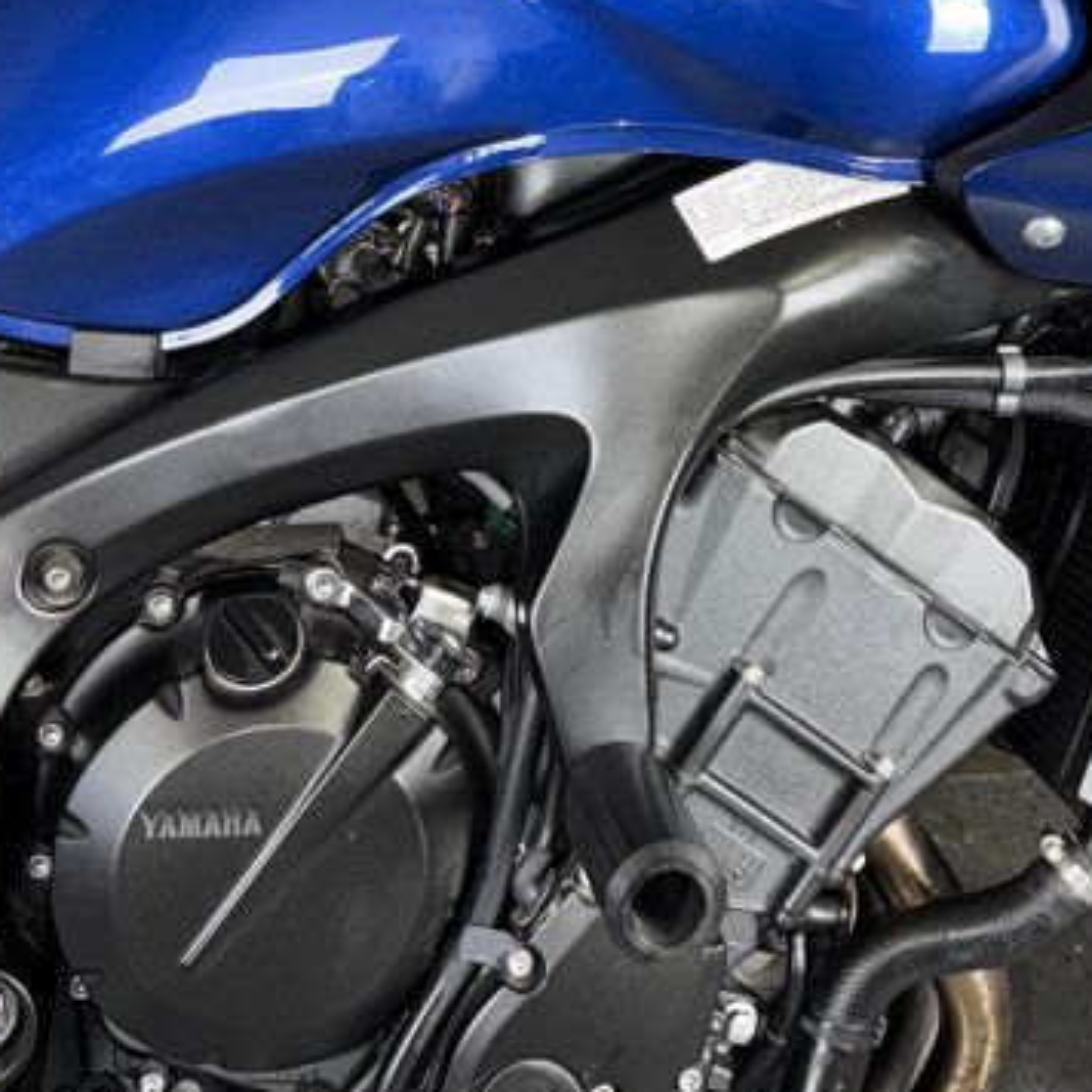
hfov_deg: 28.0
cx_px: 742
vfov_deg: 26.9
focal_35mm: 61
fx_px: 2177
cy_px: 58
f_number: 1.78
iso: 64
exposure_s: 1/24
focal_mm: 6.76
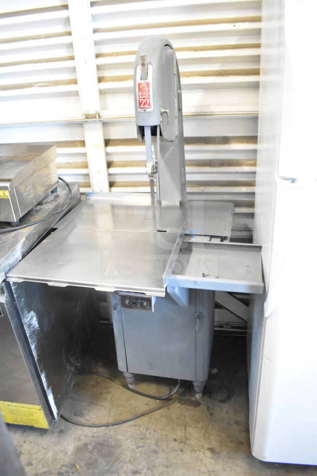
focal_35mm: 27
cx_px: 158
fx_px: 357
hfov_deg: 47.9
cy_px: 238
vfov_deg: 67.4
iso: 2200
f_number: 3.5
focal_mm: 18
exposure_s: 1/30
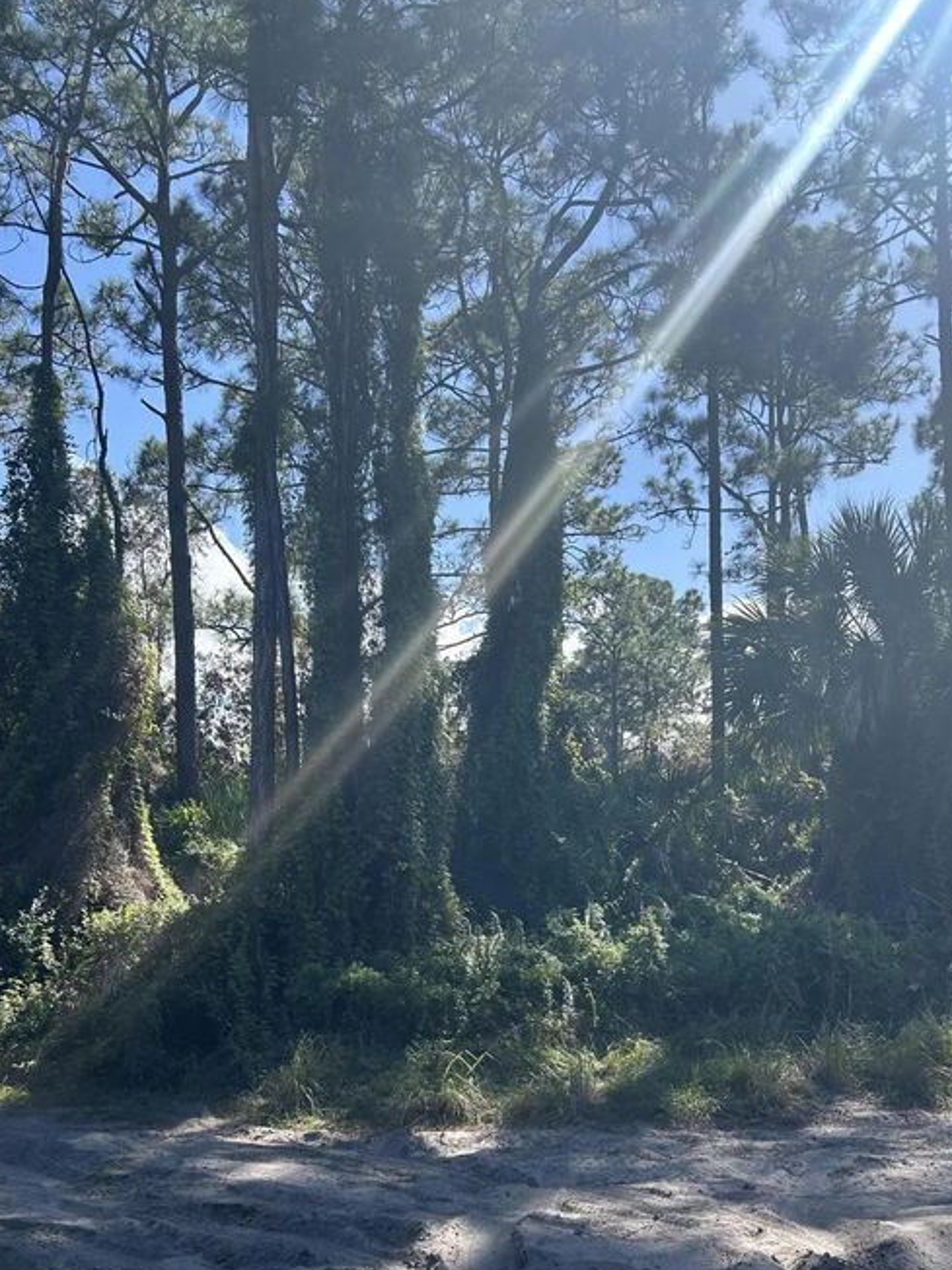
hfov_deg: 41.7
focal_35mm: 34
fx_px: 1247
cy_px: 819
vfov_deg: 53.2
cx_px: 545
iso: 50
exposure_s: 1/2299
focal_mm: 5.7
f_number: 1.5
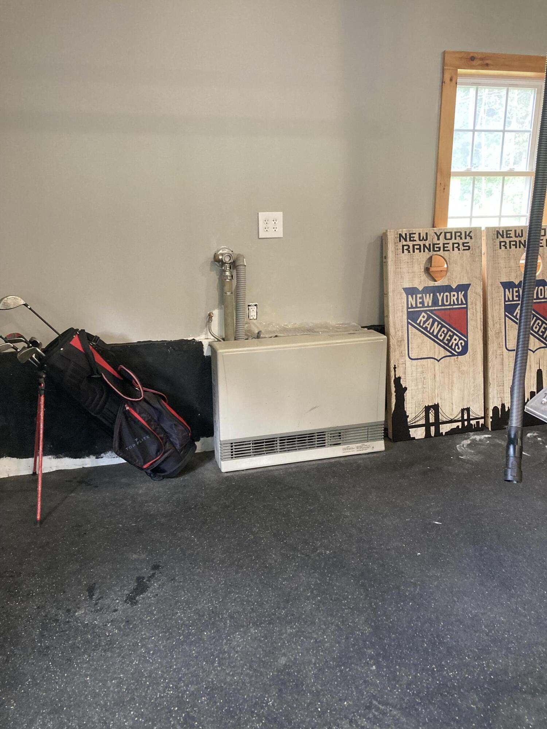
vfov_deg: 63.4
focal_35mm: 28
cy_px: 364
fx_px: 590
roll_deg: +0.0
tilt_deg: -14.4
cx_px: 274
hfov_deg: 49.7
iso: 250
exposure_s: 1/40
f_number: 1.8
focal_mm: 3.99
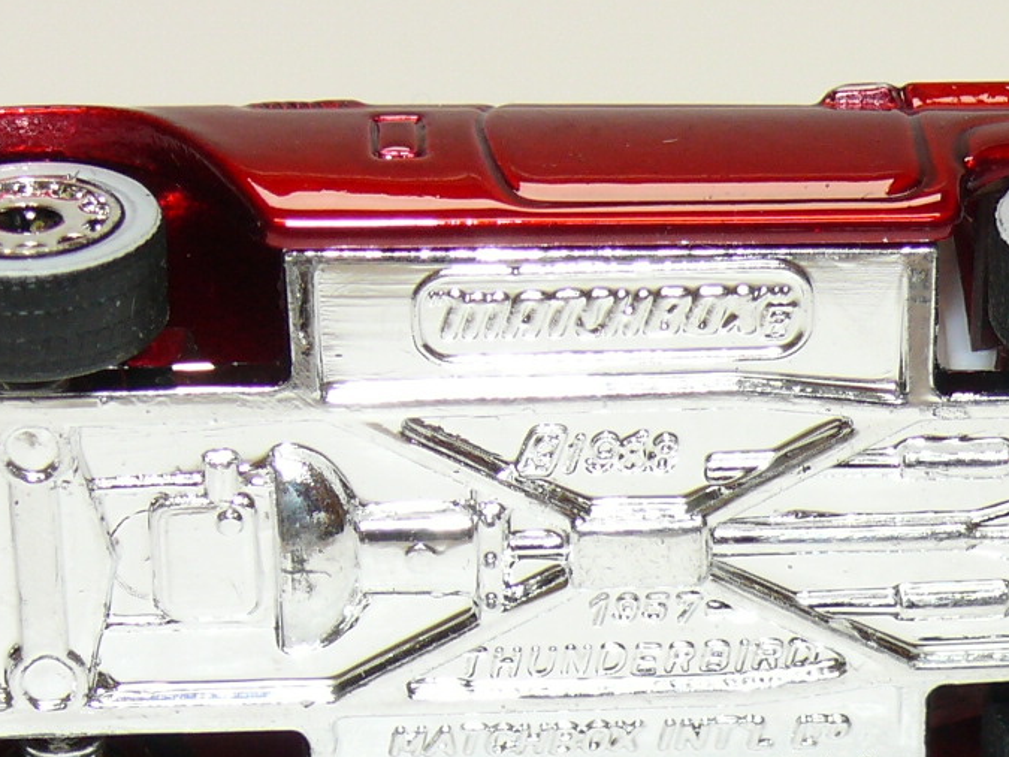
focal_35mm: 192
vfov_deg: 7.7
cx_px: 737
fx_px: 5595
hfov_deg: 10.3
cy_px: 402
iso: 100
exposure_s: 1/30
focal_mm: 11.9
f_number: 4
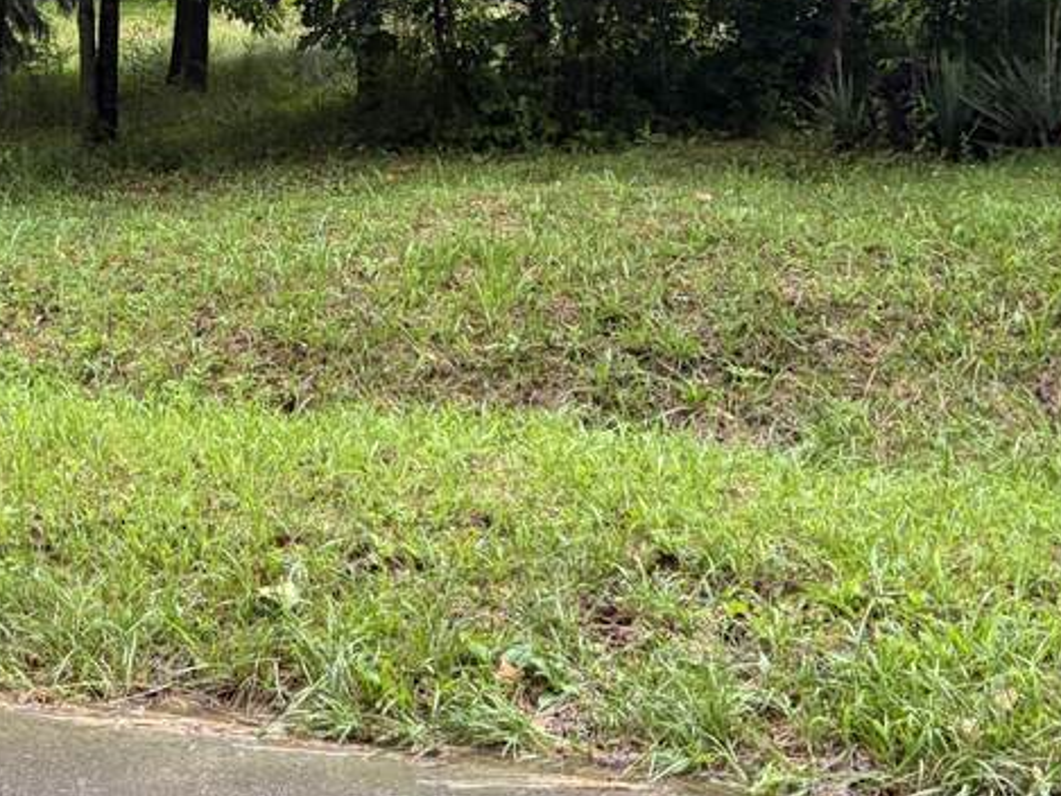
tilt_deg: +4.6
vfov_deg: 20.0
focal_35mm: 71
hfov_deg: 25.2
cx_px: -145
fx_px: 2177
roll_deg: -1.3
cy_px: -34
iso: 125
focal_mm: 5.96
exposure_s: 1/78
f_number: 1.6
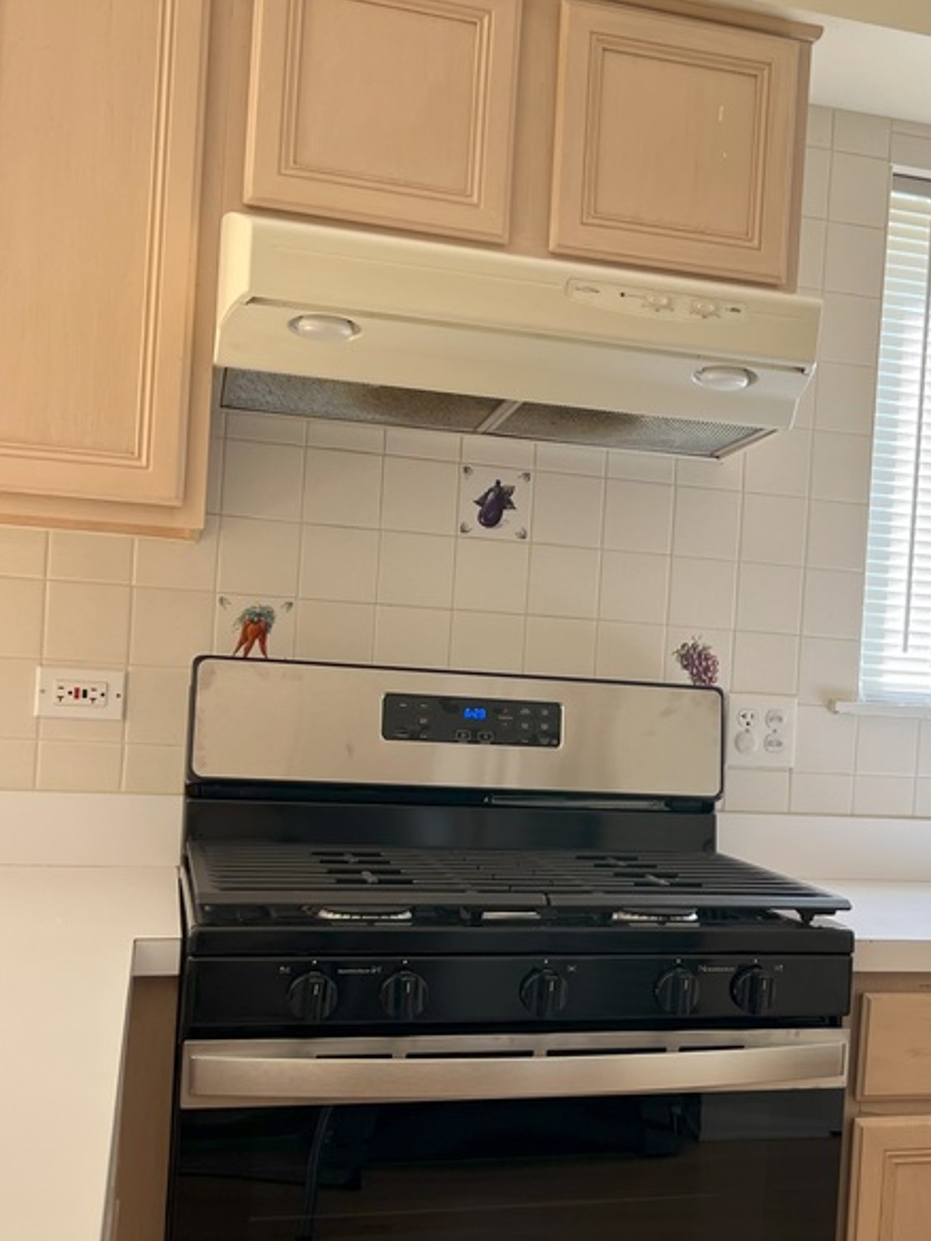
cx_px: 793
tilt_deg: +0.0
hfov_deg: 29.3
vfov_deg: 39.5
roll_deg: -3.5
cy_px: 719
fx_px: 1721
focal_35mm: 48
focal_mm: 5.7
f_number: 1.5
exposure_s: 1/184
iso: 40
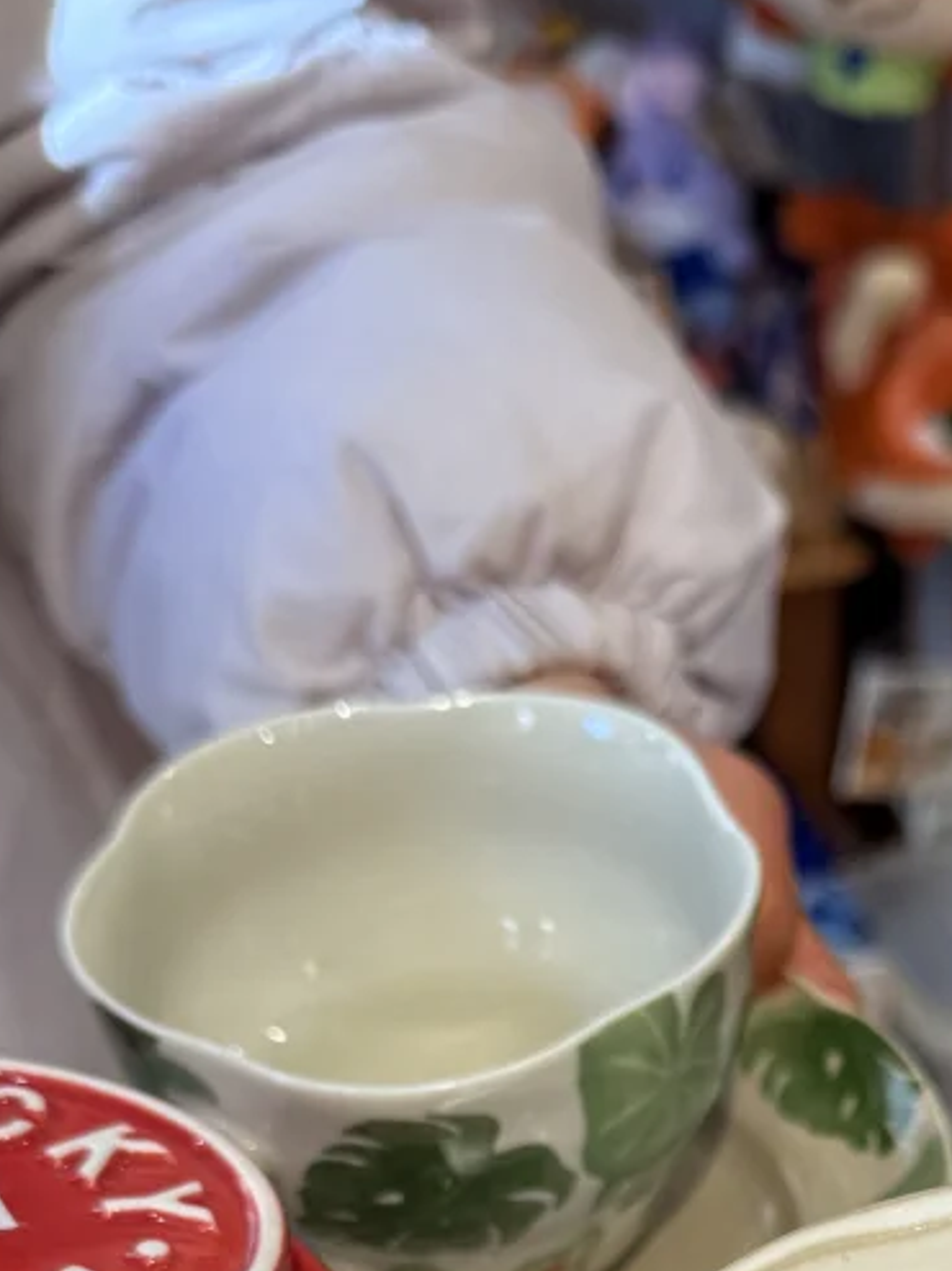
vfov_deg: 25.0
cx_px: 816
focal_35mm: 70
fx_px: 2569
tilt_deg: -47.6
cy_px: 1531
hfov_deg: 20.7
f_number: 1.78
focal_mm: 6.76
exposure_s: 1/333
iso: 80
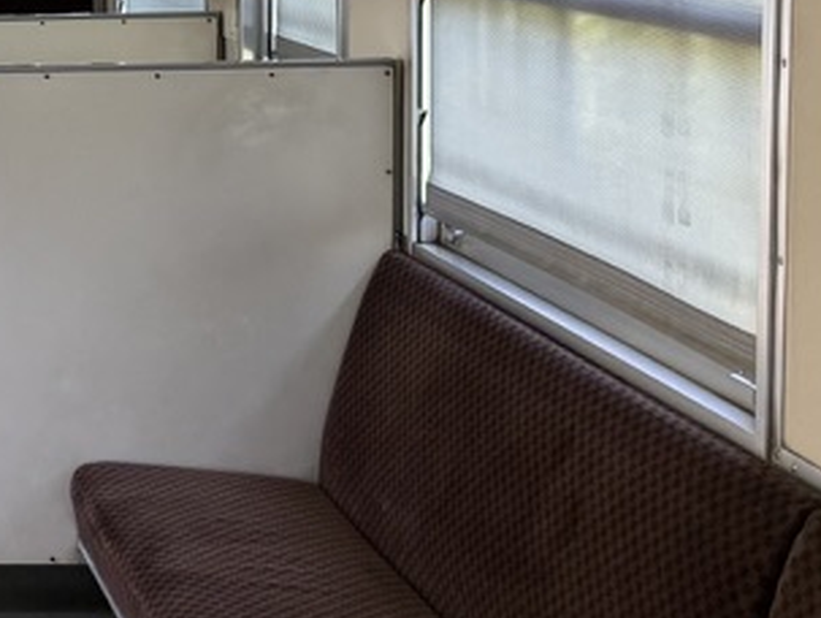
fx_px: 1923
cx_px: -385
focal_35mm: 81
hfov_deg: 20.8
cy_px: 46
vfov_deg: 17.9
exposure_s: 1/197
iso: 160
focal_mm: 6.76
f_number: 1.78
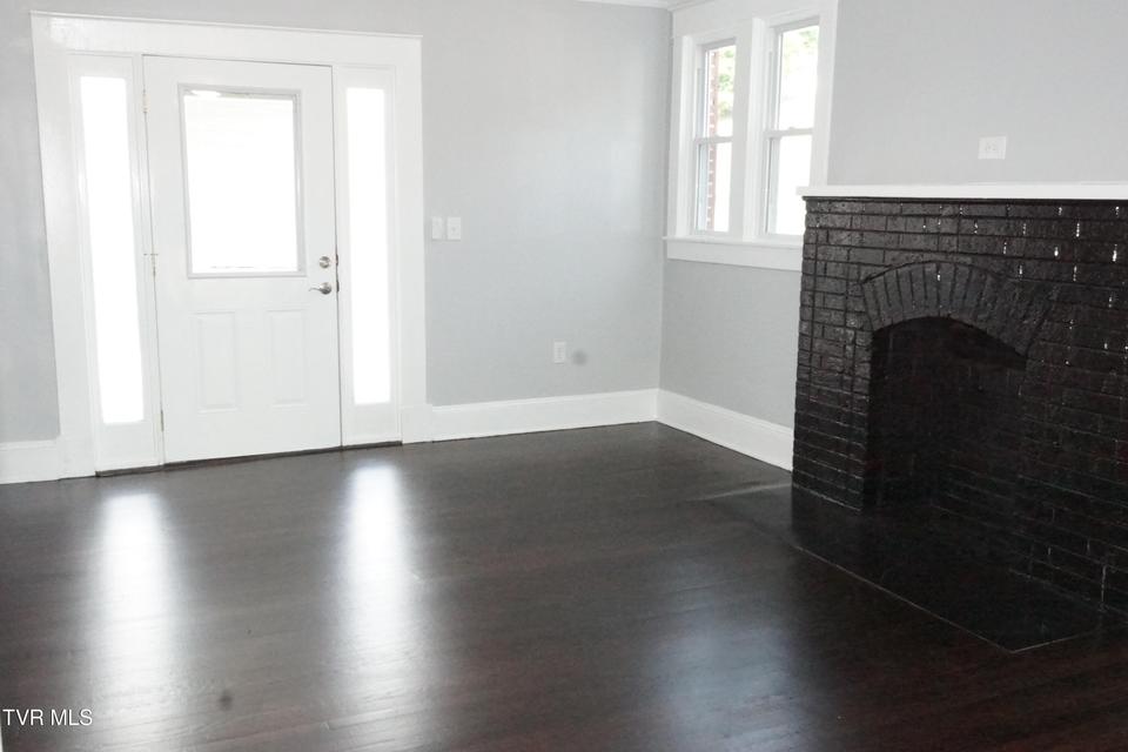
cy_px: 376
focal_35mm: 33
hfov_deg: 57.2
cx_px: 564
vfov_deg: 40.0
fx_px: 1034
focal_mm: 22
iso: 6400
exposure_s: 1/125
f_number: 11
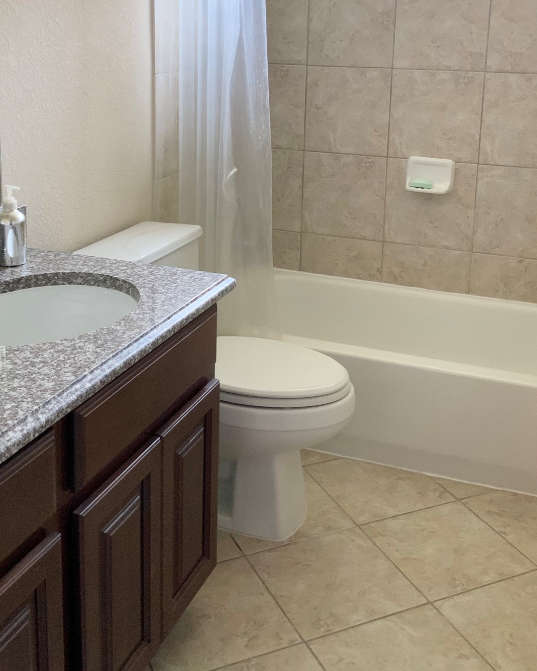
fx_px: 854
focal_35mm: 43
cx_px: 261
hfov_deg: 34.9
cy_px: 183
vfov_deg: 41.8
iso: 80
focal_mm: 3
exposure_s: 1/60
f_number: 1.8
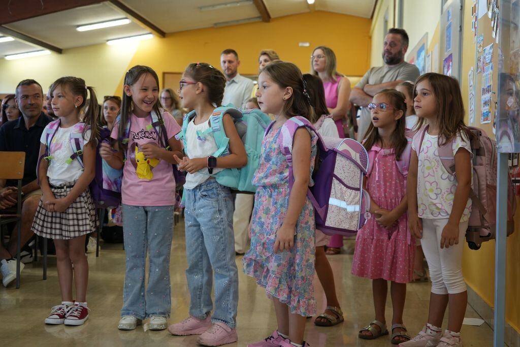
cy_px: 174
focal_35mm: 54
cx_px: 260
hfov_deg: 36.9
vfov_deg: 25.1
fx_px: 780
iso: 1600
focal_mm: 54
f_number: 4.5
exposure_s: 1/60
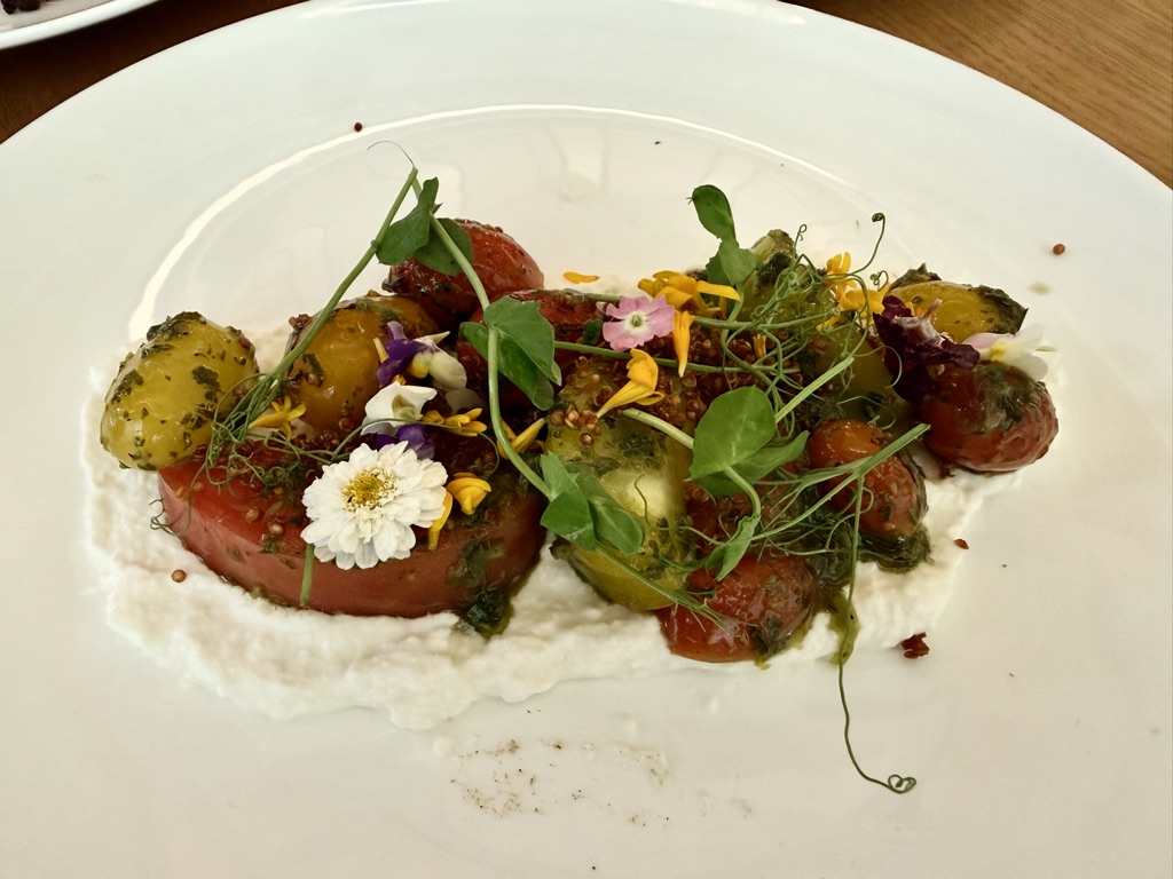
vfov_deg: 56.8
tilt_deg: -54.4
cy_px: 440
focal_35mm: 24
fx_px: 813
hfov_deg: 71.6
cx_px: 586
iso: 250
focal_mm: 2.22
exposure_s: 1/60
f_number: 2.2
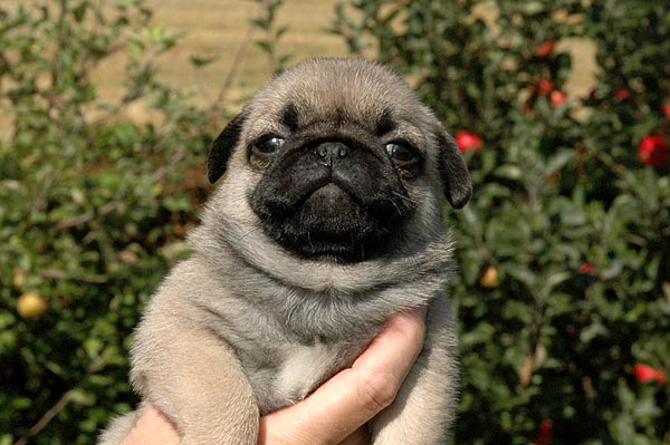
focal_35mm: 84
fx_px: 1562
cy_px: 222
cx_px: 335
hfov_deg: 24.2
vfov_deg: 16.2
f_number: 16
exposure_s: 1/500
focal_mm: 56
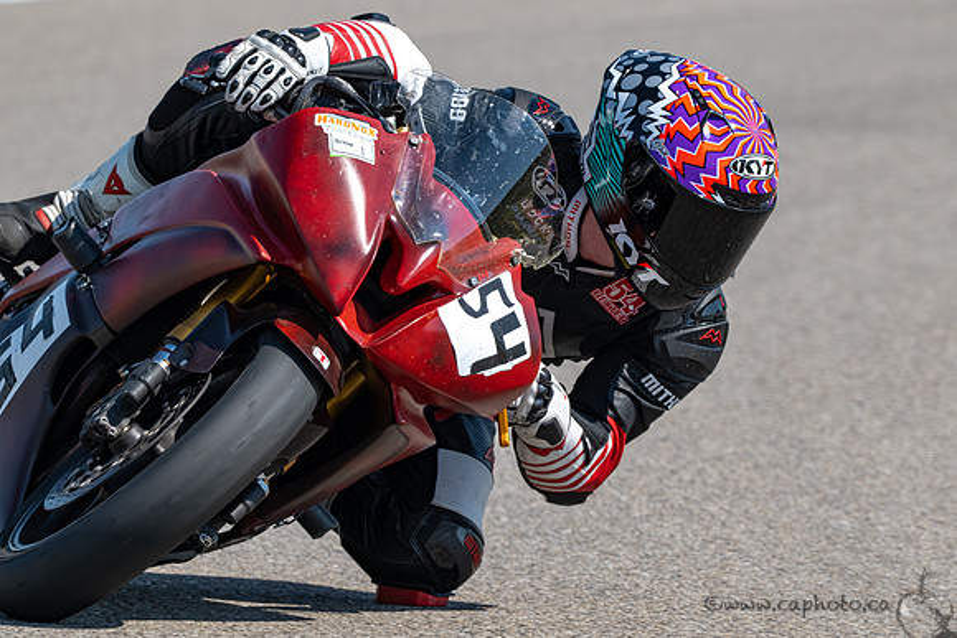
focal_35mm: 736
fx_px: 19579
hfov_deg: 2.8
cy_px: 299
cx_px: 587
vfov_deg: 1.9
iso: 640
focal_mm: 600
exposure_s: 1/1250
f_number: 11
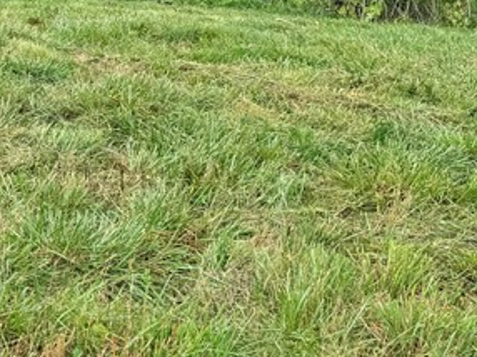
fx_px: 1184
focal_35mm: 86
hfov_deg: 21.5
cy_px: -250
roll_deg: +0.4
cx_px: -58
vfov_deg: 15.2
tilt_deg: +2.4
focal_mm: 6.76
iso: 80
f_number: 1.78
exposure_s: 1/1337
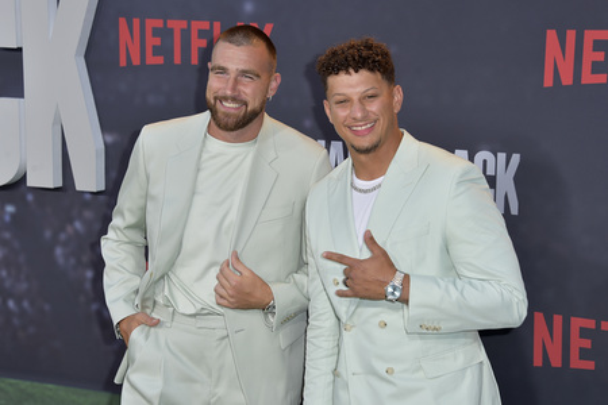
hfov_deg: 28.8
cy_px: 202
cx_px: 304
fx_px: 1182
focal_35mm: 70
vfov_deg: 19.5
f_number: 6.3
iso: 320
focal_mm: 70
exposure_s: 1/250
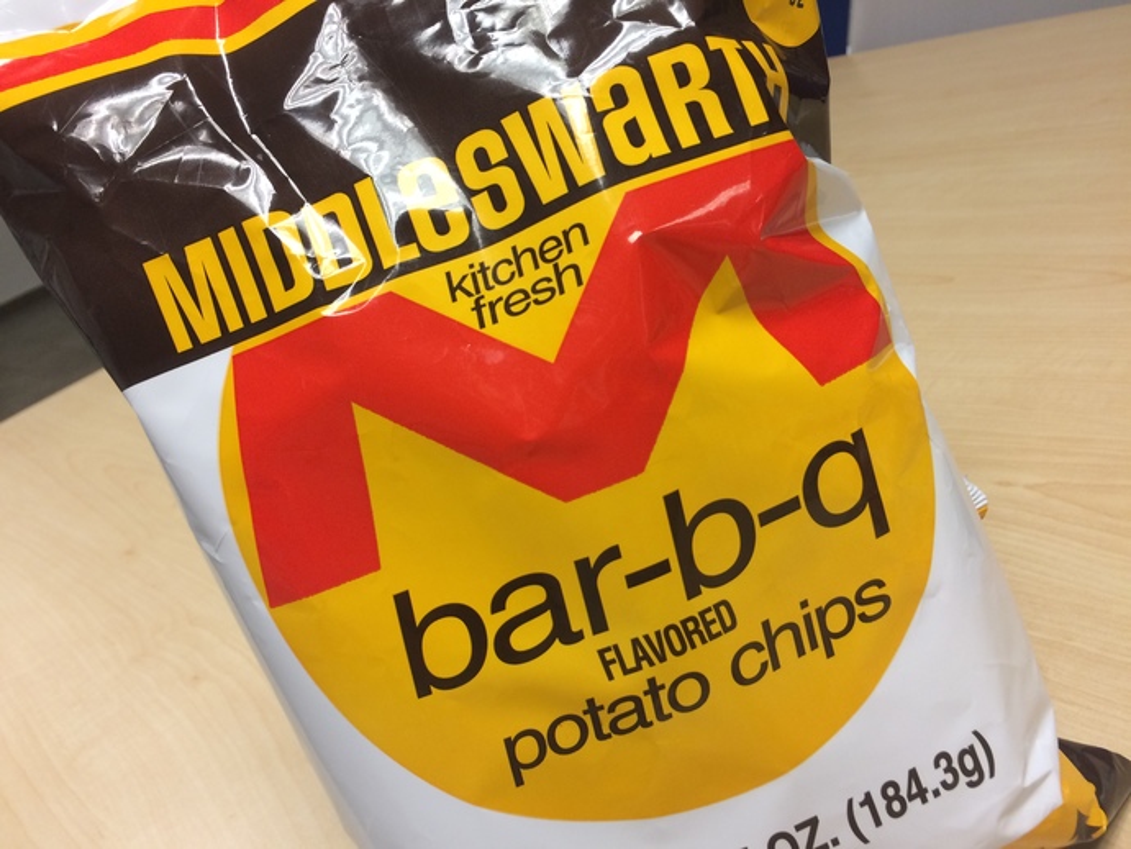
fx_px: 948
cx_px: 566
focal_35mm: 29
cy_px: 424
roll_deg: +21.6
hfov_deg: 61.6
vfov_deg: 48.3
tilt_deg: -25.5
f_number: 2.2
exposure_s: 1/30
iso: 50
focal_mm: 4.15
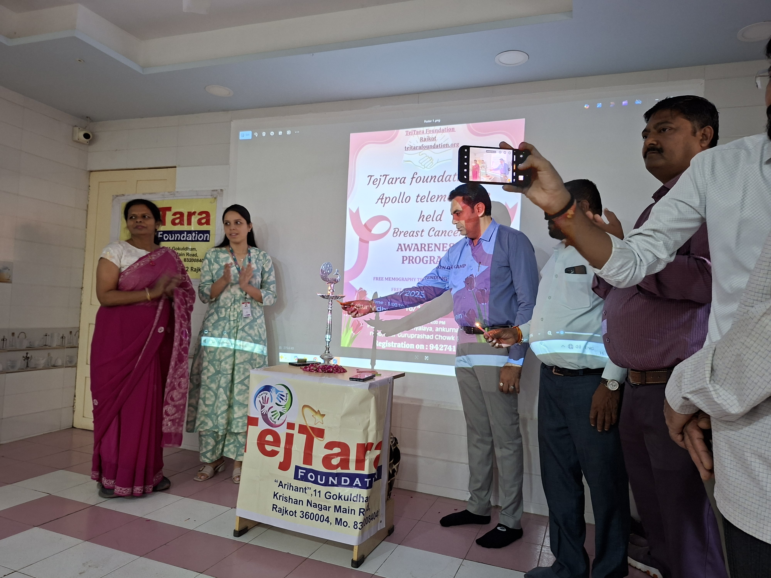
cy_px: 289
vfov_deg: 58.9
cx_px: 386
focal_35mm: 23
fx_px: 512
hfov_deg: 73.9
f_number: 1.8
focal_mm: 5.54
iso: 250
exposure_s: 1/33
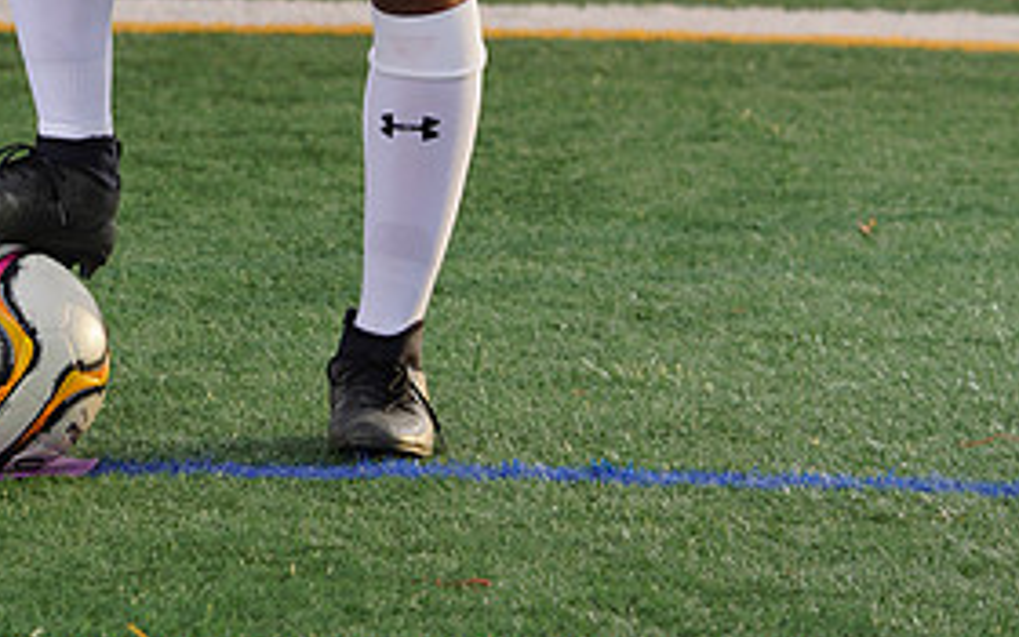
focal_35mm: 541
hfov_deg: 3.9
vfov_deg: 2.4
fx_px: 15024
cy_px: -379
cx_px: 358
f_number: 8
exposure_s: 1/200
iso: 100
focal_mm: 256
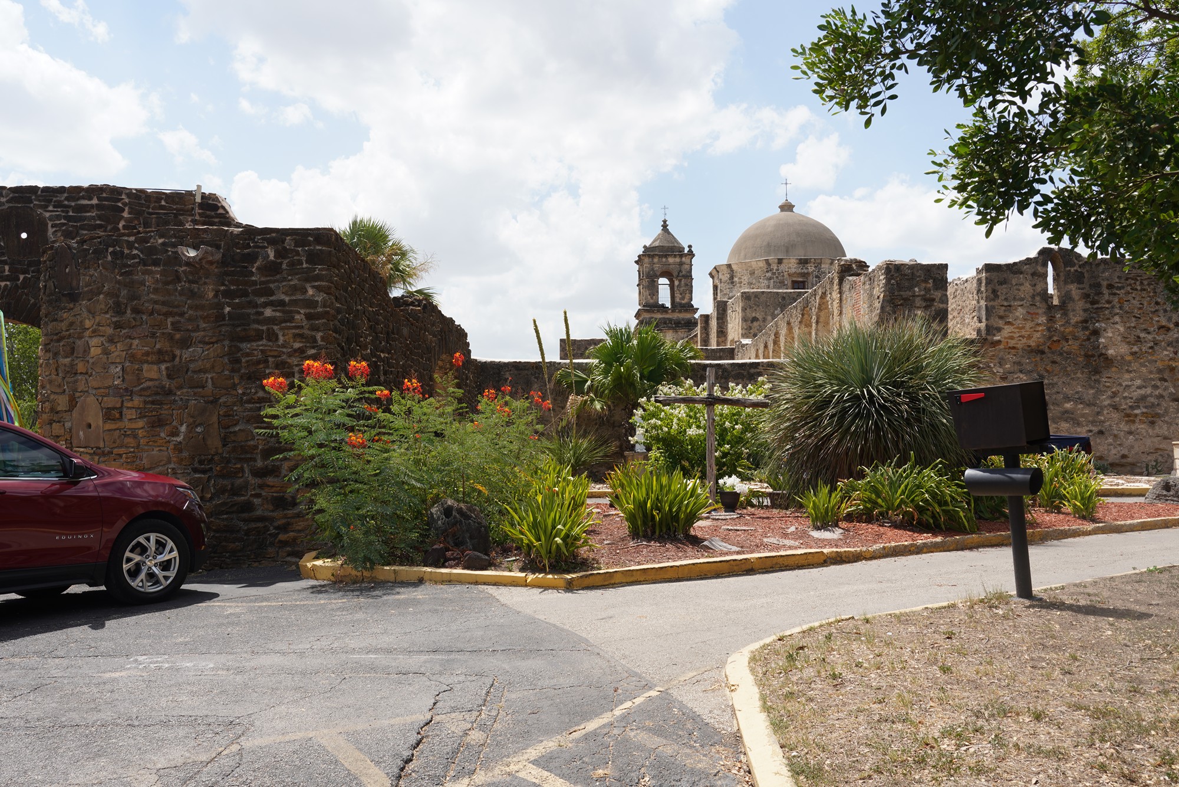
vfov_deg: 38.9
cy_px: 394
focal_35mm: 34
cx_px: 590
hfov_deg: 55.8
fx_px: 1114
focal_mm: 34
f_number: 13
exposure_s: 1/100
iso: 100
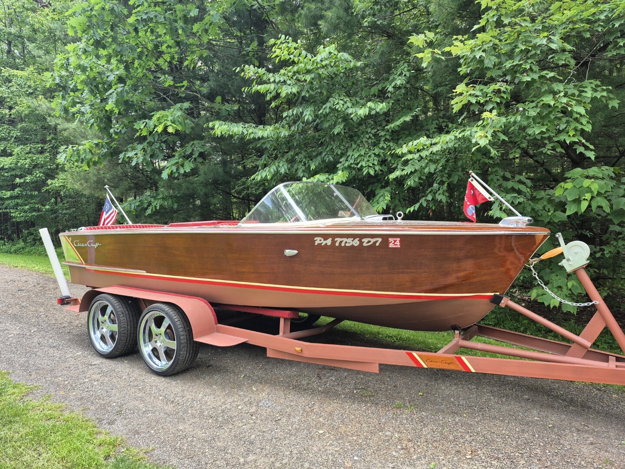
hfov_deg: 73.9
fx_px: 415
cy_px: 234
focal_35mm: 23
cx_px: 312
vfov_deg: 58.9
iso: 50
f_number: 1.8
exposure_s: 1/180
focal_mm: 5.4
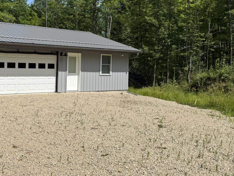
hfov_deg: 40.1
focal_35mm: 44
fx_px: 297
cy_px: 62
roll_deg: -1.2
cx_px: 29
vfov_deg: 32.7
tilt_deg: +1.2
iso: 80
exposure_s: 1/5319
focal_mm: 6.76
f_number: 1.78
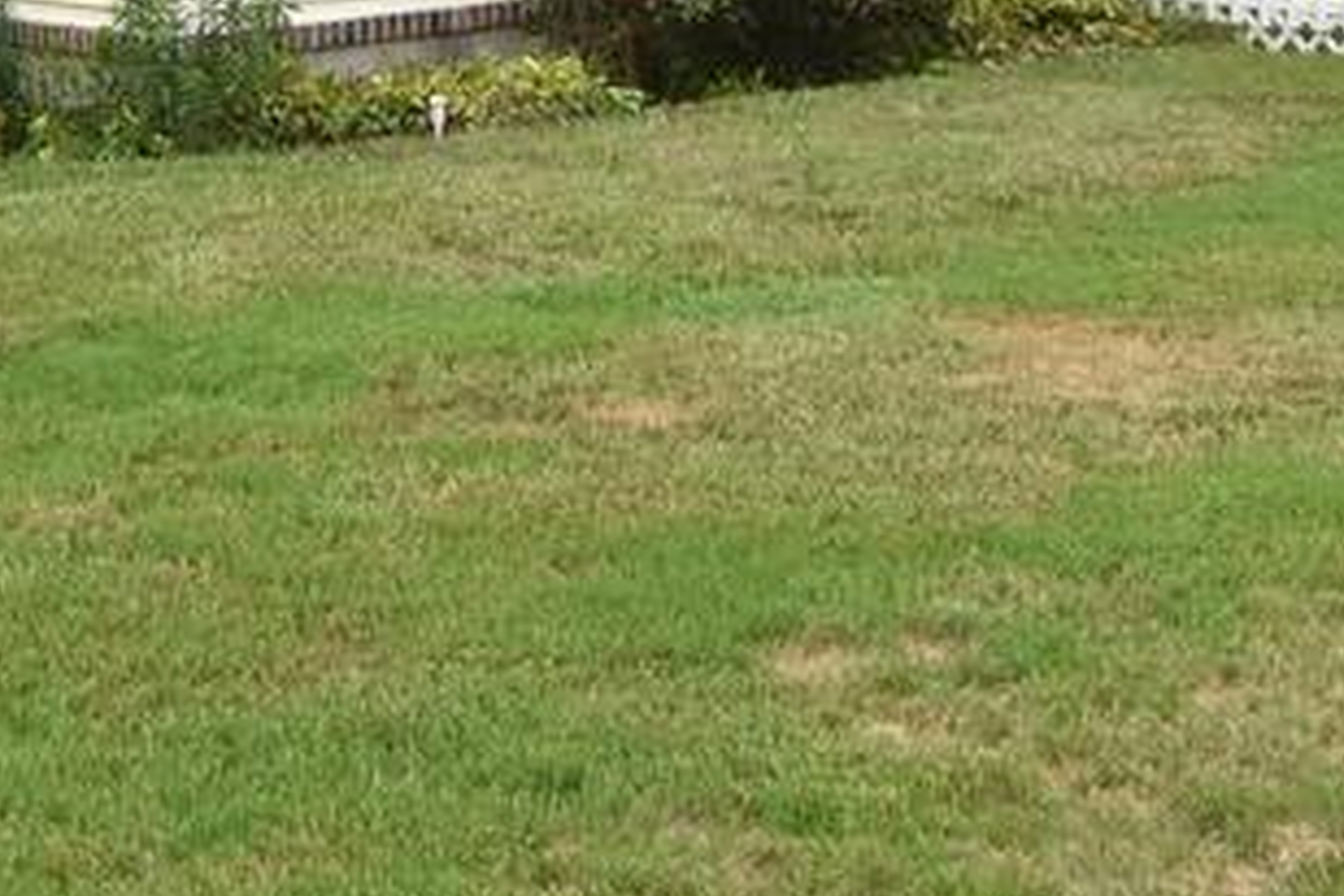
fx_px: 3136
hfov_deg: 23.8
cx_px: 252
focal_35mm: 84
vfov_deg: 15.0
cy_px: -461
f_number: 10
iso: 800
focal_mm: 12
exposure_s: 1/400
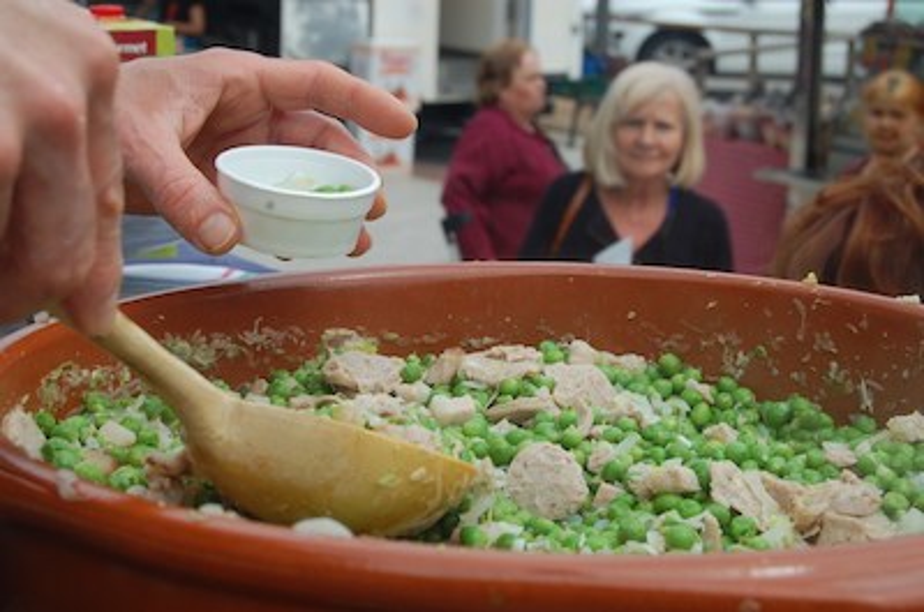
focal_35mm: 72
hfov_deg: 28.1
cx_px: 462
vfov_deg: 18.8
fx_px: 1844
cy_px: 306
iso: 200
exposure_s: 1/250
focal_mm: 48
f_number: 8
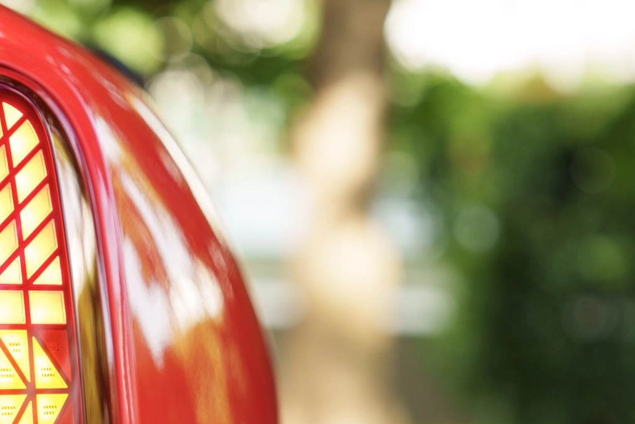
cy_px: 350
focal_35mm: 165
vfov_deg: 8.3
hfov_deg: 12.4
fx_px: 2911
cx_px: 58
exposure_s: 1/100
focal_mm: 70
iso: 250
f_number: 3.2
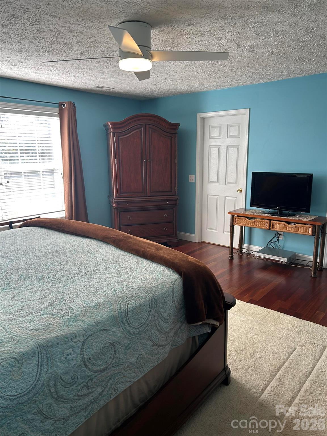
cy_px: 218
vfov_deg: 67.3
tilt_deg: -12.2
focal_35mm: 26
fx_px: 327
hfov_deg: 53.1
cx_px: 164
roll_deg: -0.2
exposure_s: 1/120
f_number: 1.5
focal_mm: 5.7
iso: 40
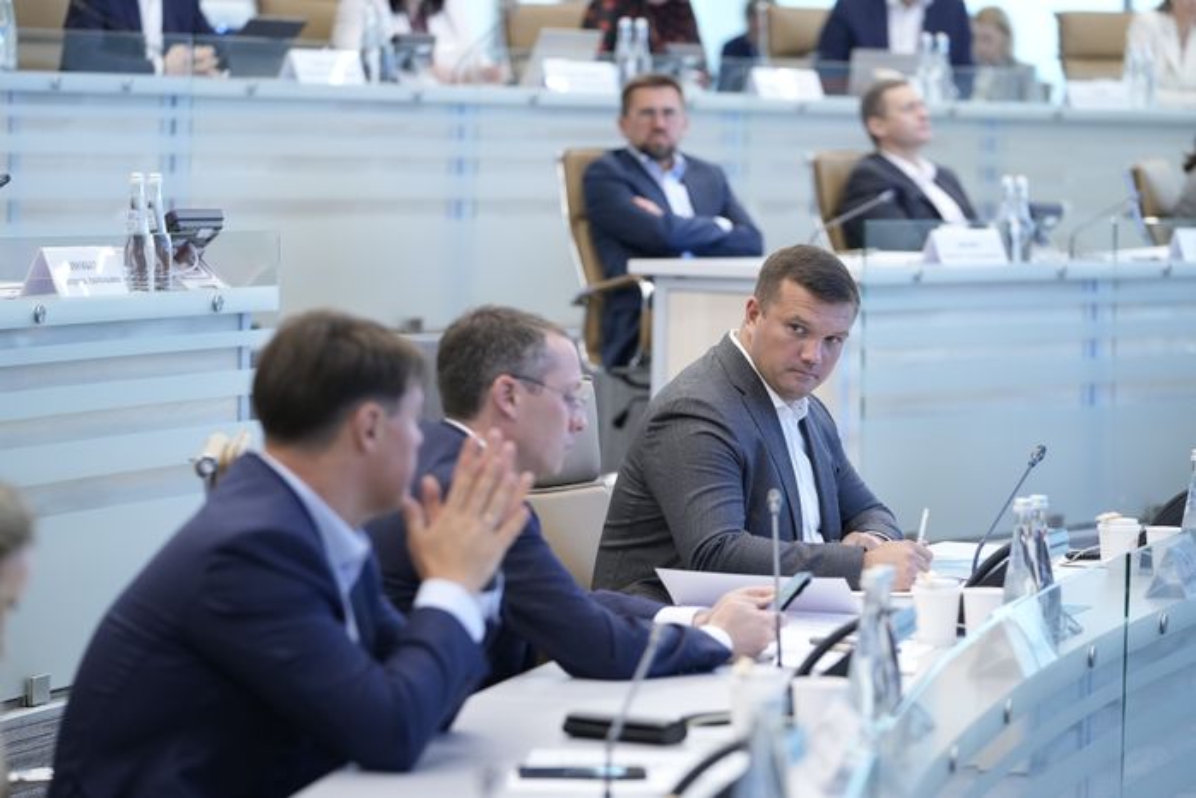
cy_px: 399
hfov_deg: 14.9
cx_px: 598
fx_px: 4584
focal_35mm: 138
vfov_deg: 9.9
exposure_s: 1/125
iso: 2000
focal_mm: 138
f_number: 3.5
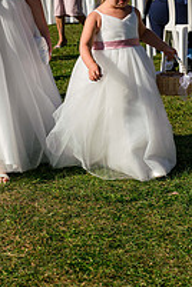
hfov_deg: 12.0
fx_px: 896
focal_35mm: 112
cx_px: -20
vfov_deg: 17.9
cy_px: 17
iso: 250
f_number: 5
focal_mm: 50
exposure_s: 1/2500
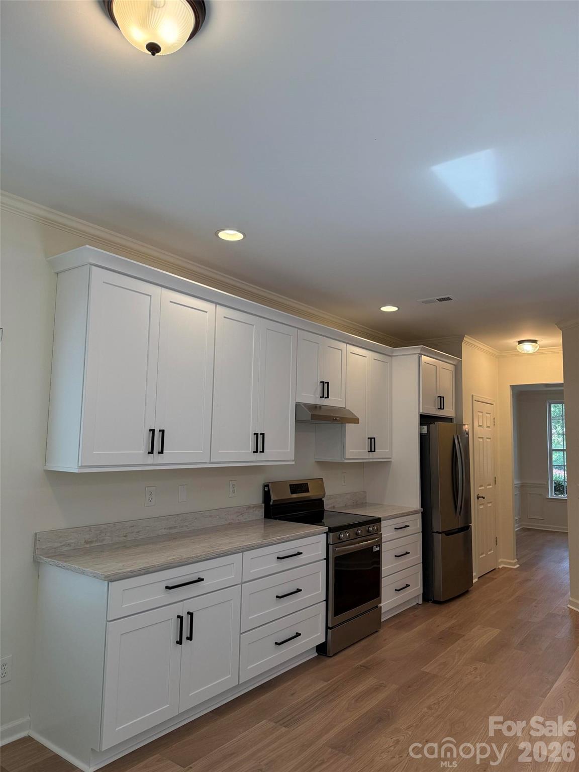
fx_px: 535
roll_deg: -1.6
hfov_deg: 56.8
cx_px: 290
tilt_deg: +7.2
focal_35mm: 24
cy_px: 386
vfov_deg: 71.6
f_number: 1.78
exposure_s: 1/226
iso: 200
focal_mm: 6.76
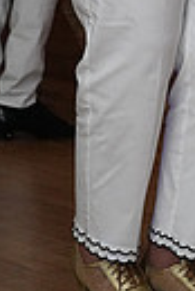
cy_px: -273
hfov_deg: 6.2
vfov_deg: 8.9
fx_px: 1766
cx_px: 362
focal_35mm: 218
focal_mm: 49
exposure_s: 1/200
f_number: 5
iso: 5000
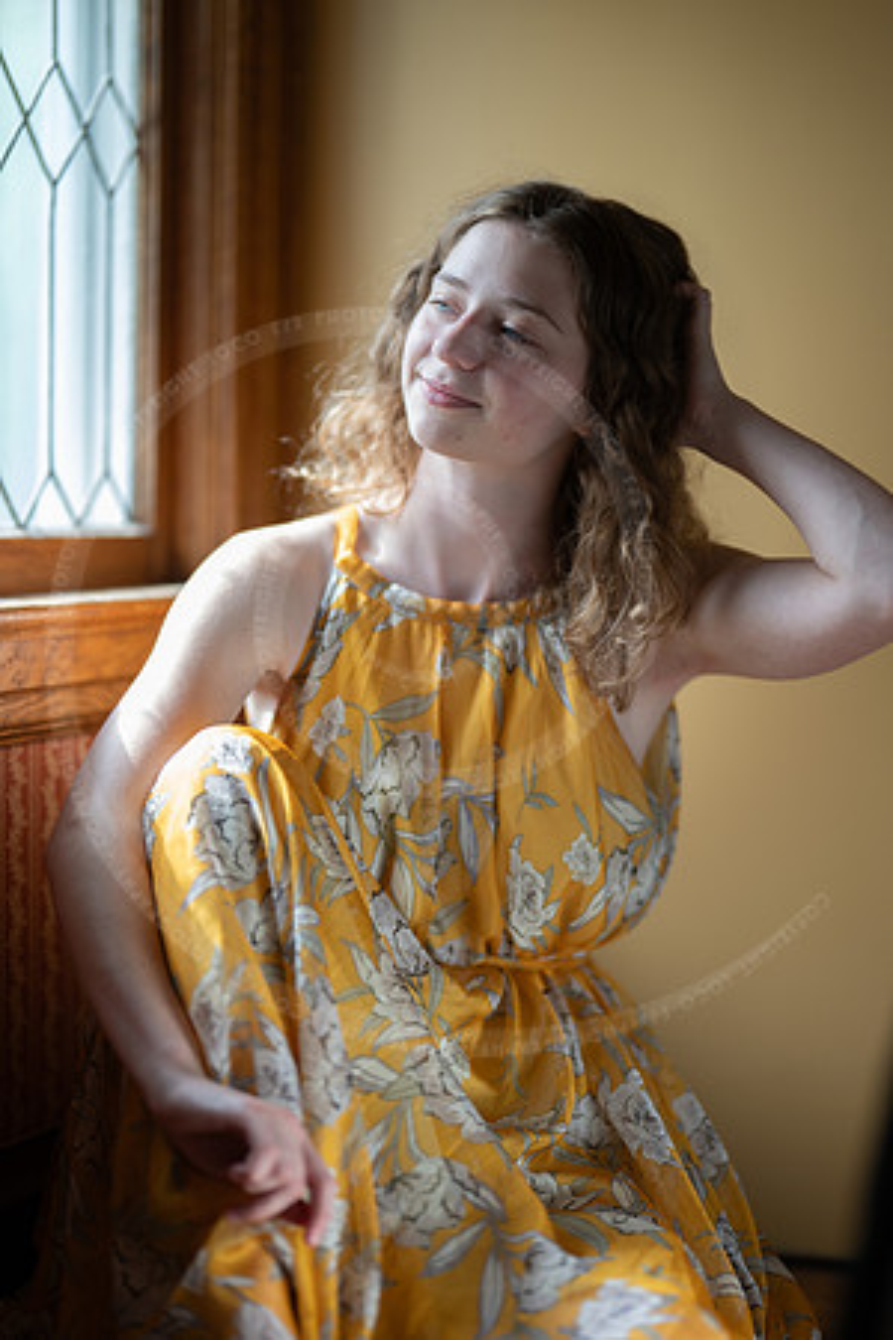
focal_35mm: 85
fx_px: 3162
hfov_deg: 16.1
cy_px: 670
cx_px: 446
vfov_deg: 23.9
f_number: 1.2
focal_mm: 85
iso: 250
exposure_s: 1/400
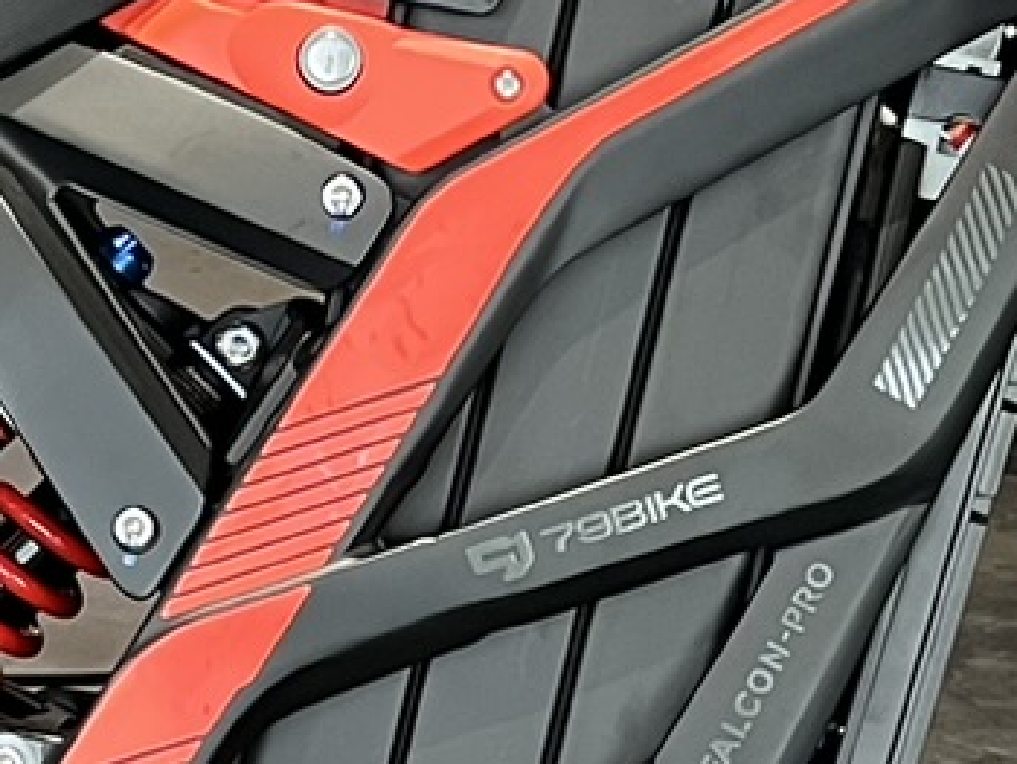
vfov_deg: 9.7
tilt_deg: -23.1
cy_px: 874
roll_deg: -2.3
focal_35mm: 152
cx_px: 369
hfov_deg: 13.0
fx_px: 4469
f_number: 1.5
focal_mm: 5.7
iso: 200
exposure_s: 1/60
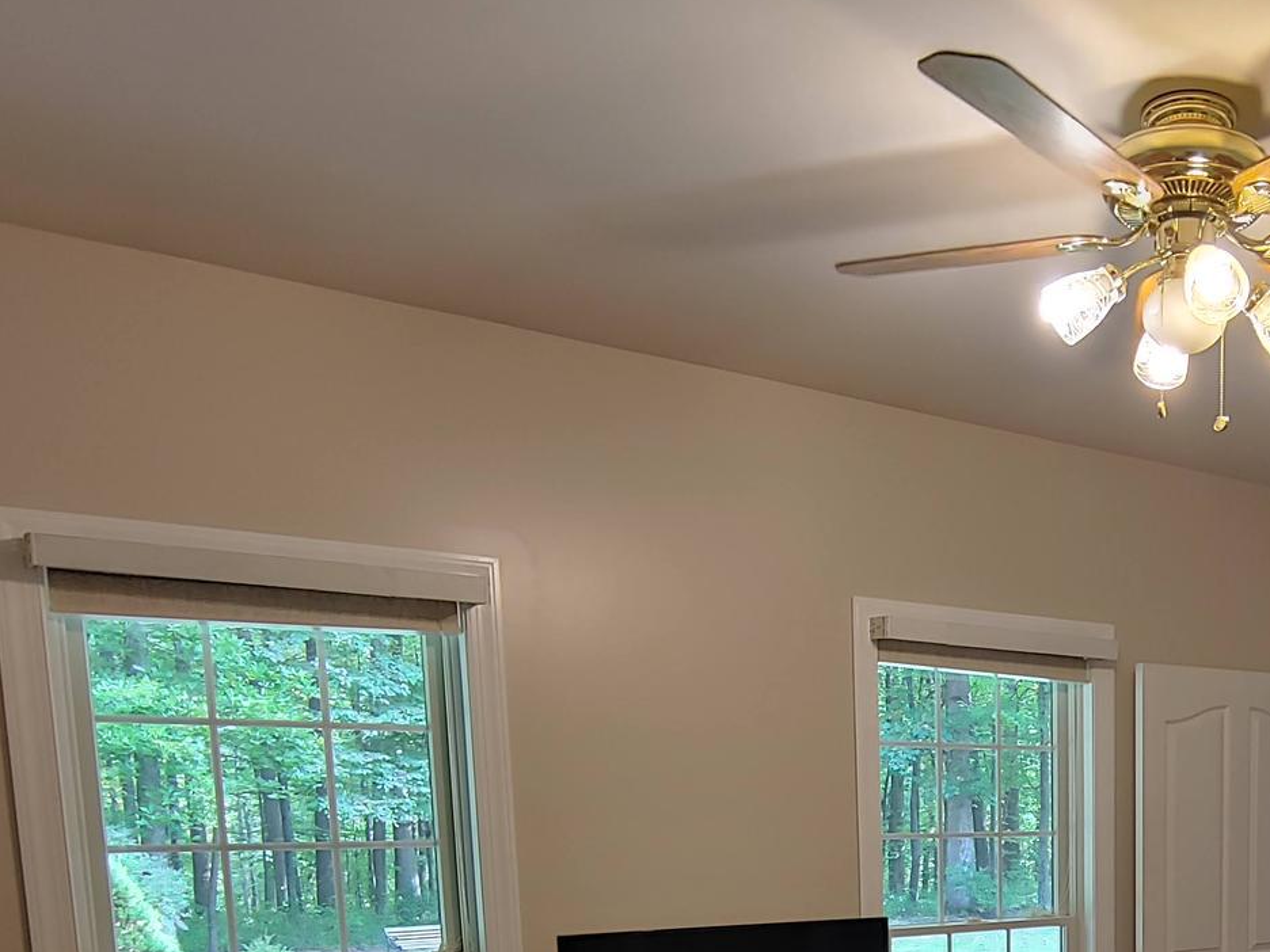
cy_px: 989
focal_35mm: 35
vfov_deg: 36.0
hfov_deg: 48.0
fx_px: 1284
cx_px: 1106
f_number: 1.9
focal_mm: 2.18
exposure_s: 1/30
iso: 150
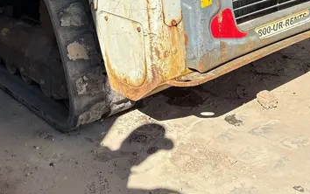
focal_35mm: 57
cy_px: -114
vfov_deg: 19.3
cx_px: 115
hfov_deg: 35.4
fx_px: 482
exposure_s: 1/2538
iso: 50
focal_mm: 5.96
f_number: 1.6
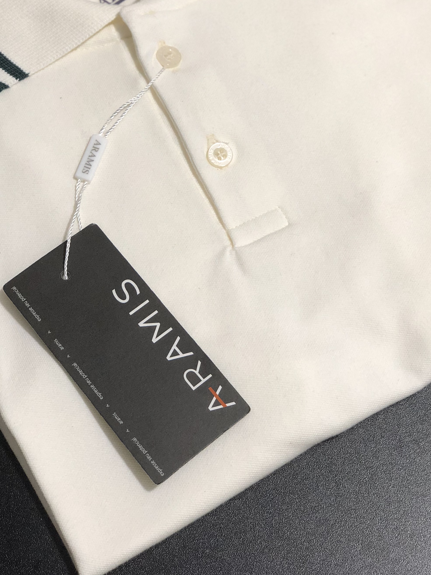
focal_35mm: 80
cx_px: 243
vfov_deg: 24.2
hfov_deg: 18.4
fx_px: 1328
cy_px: 174
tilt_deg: -65.7
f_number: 2.4
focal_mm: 6
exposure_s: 1/60
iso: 40
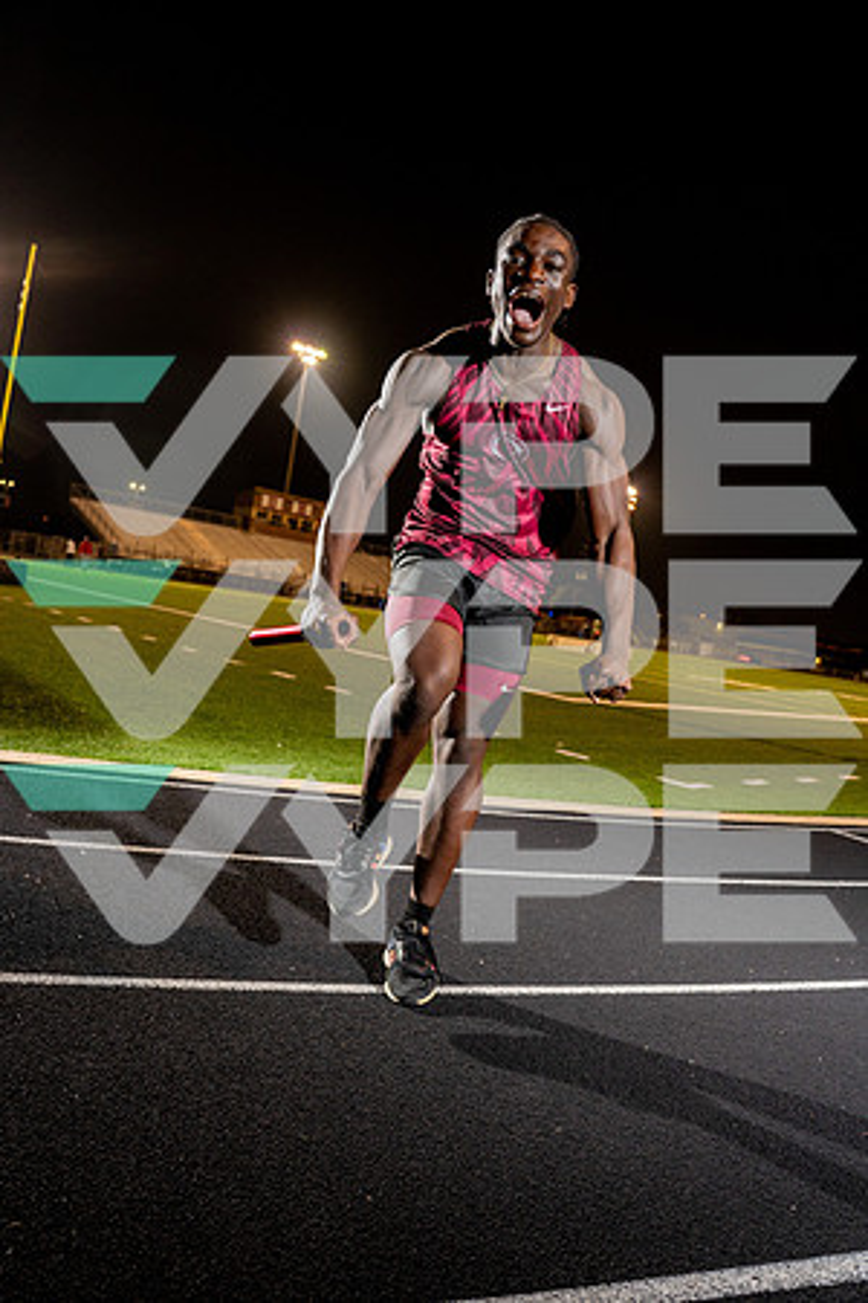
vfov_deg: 65.5
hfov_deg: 46.4
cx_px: 434
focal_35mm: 28
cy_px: 652
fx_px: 1013
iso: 800
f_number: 4
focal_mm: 28
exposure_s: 1/250
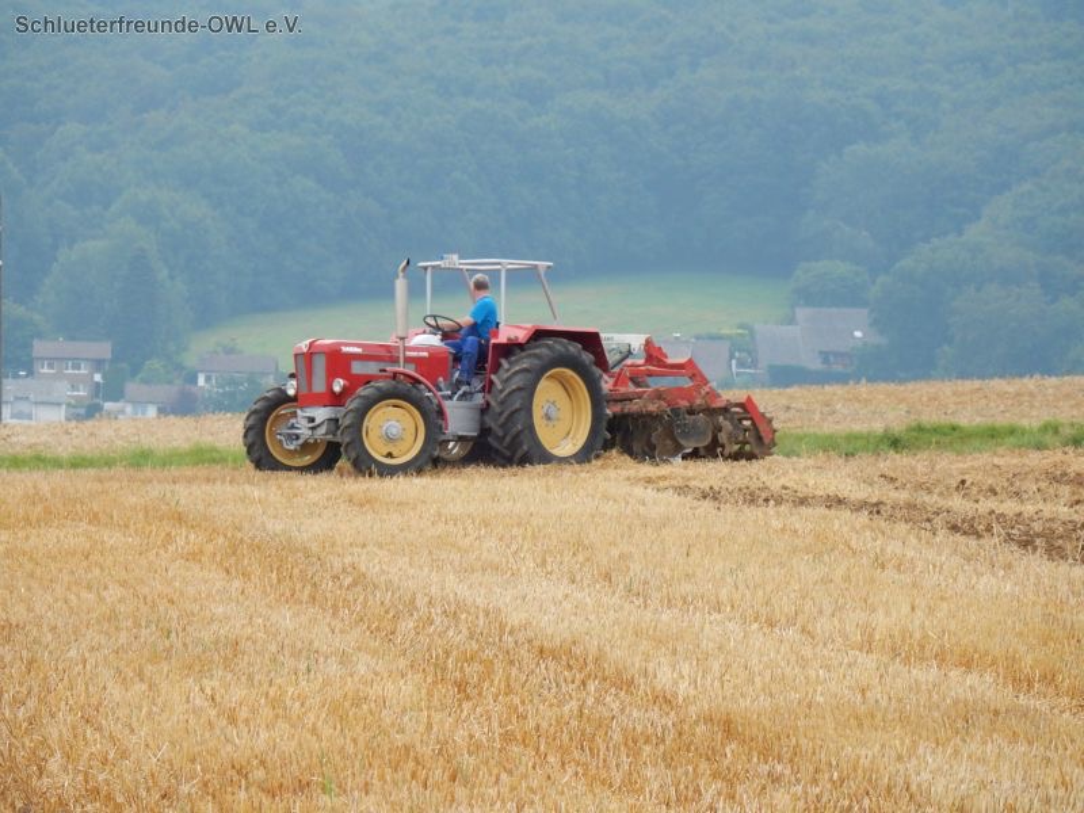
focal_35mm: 380
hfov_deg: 5.2
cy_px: 406
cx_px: 542
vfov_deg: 3.9
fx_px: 11900
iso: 200
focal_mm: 67.8
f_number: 6.3
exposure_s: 1/250
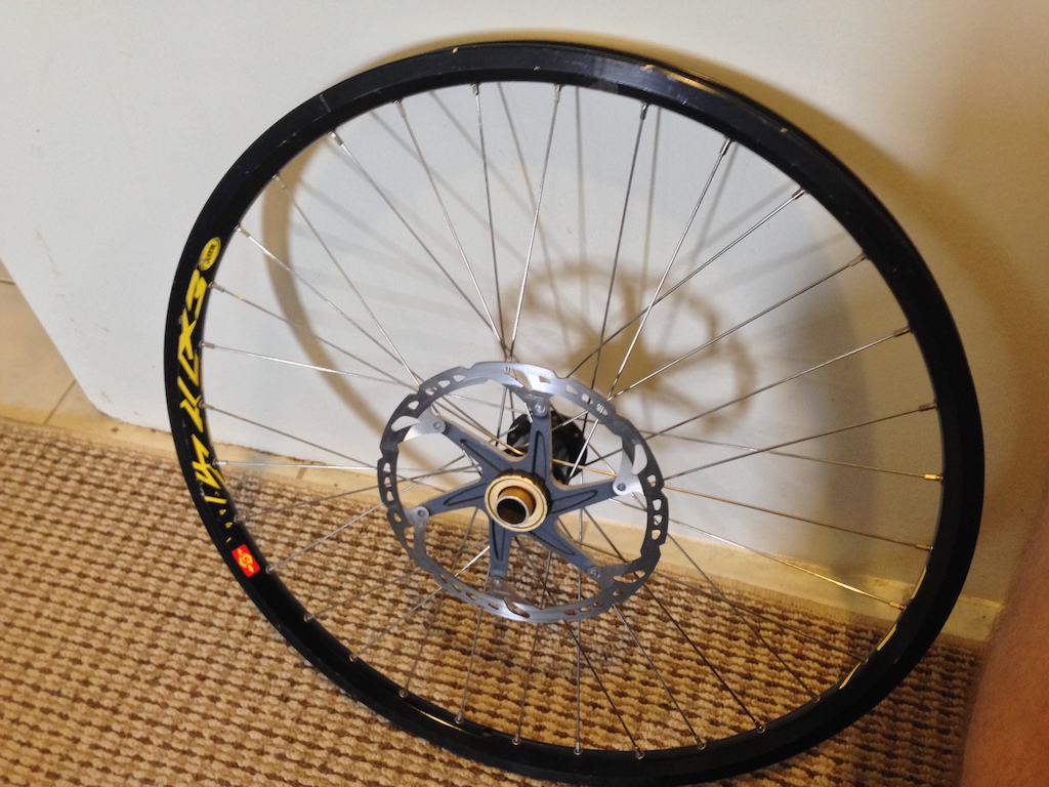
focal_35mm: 33
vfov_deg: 42.9
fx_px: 1000
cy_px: 394
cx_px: 524
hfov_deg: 55.4
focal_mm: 4.12
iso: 250
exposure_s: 1/20
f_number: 2.4
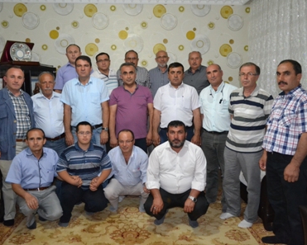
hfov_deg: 52.8
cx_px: 150
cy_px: 122
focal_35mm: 34
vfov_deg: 43.4
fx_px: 309
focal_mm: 20
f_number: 3.8
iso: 3200
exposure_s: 1/60
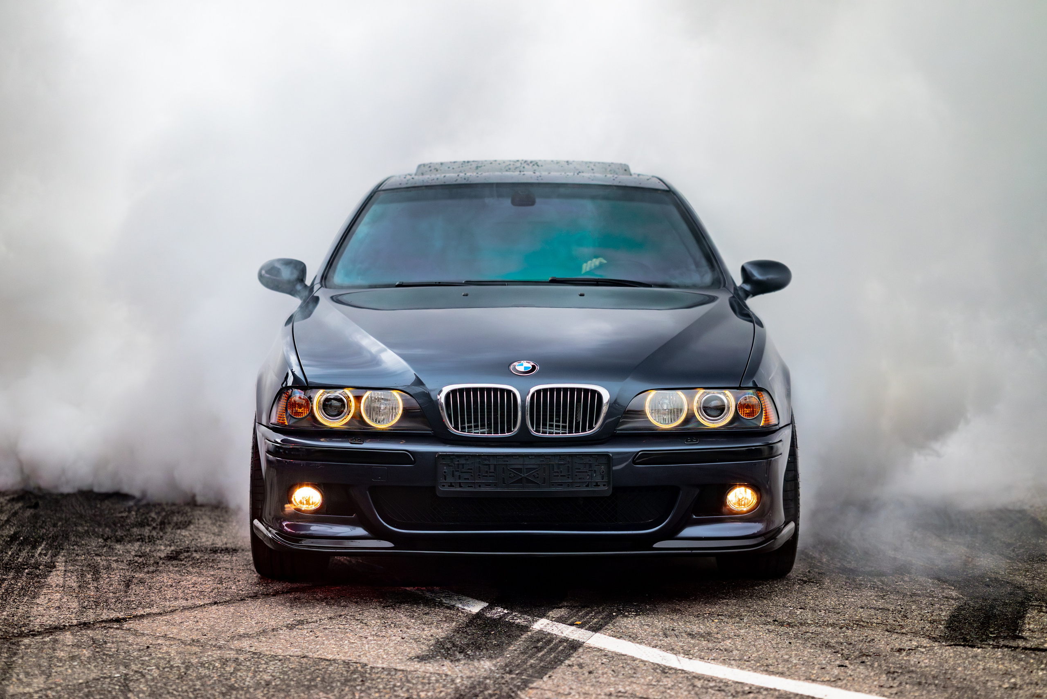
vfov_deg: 15.4
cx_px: 500
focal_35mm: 89
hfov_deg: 22.8
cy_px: 336
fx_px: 2593
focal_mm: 85
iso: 800
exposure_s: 1/640
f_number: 2.2
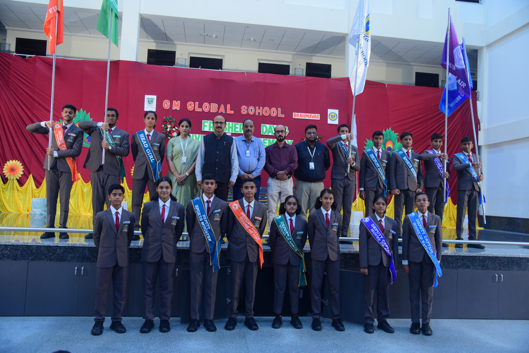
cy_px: 176
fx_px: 441
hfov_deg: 61.9
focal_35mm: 30
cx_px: 264
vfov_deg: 43.6
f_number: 4.5
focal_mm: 30
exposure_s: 1/80
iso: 1250
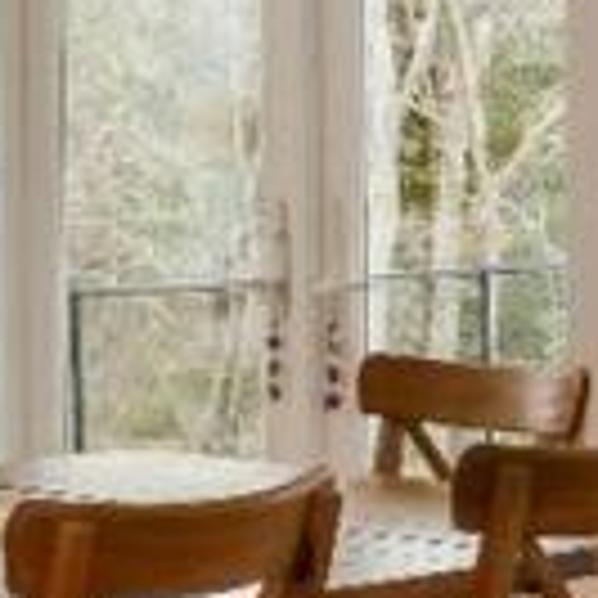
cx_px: -135
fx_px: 2757
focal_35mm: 141
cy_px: 243
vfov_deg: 12.4
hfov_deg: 12.1
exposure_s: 1/10
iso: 200
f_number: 8
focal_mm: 11.5
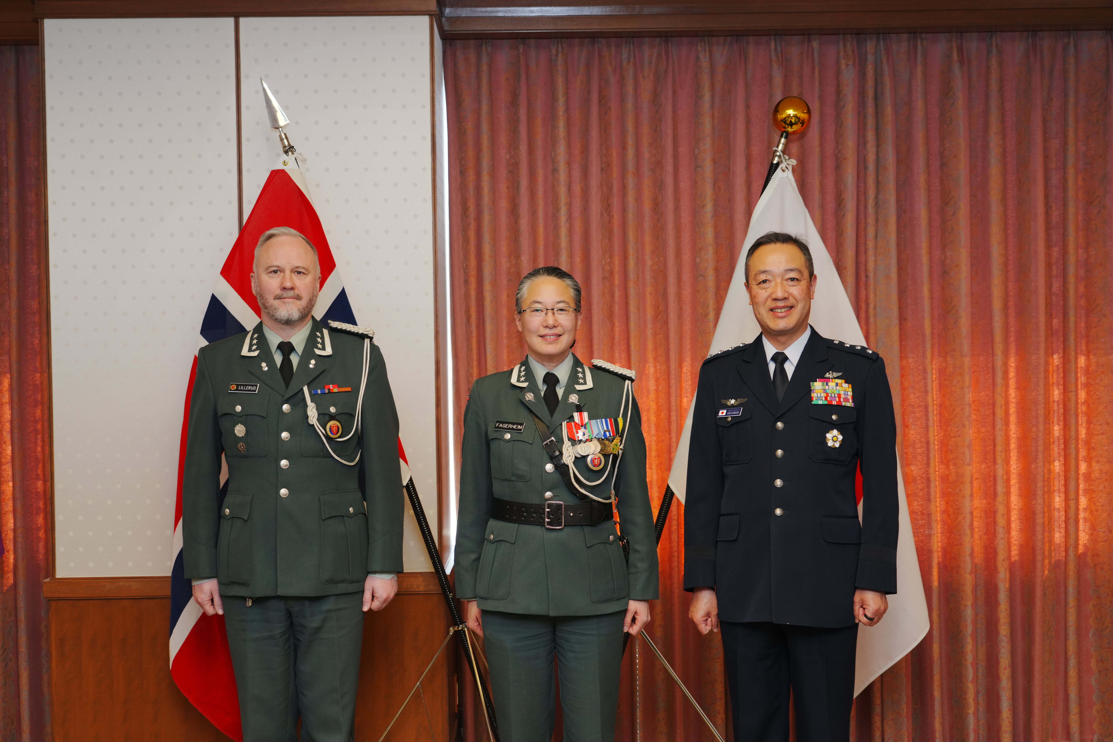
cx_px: 556
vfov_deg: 27.5
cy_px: 371
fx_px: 1515
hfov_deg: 40.3
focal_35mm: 49
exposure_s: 1/200
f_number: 4
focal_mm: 49
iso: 500
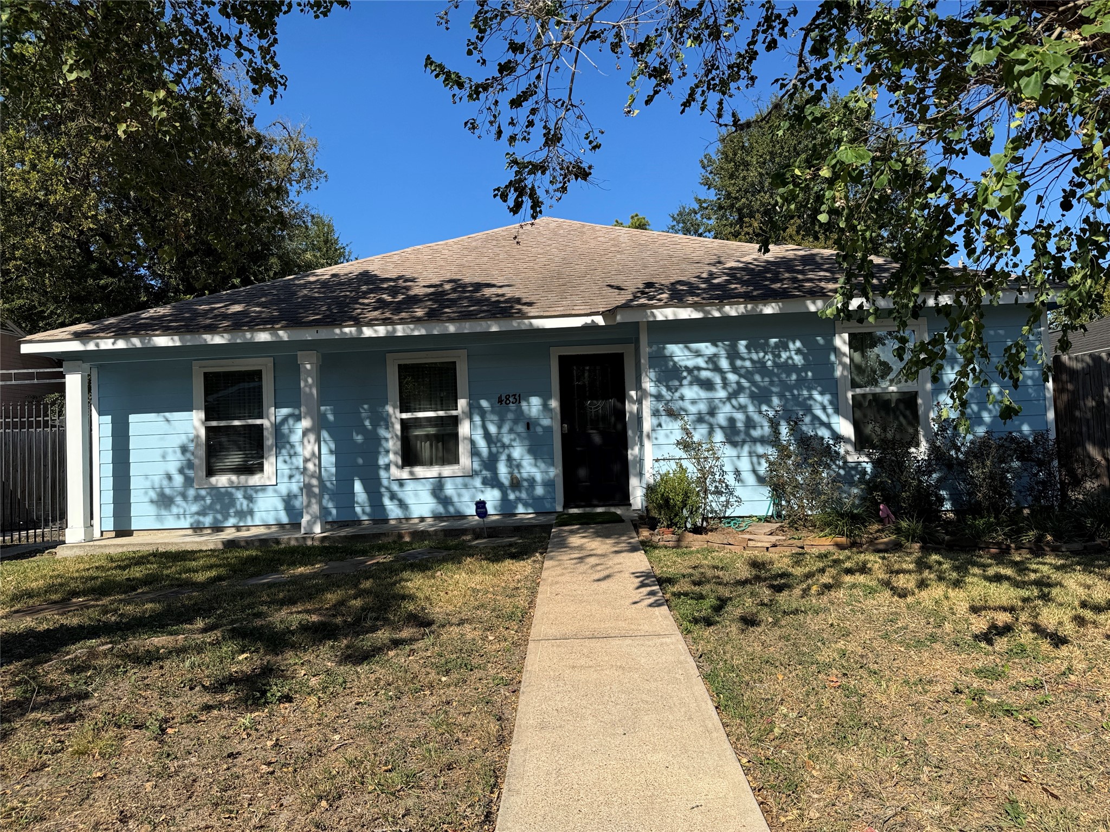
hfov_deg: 71.6
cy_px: 416
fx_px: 770
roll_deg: +2.1
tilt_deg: +3.8
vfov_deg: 56.8
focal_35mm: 24
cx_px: 555
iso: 80
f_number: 1.78
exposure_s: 1/4950
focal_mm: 6.76
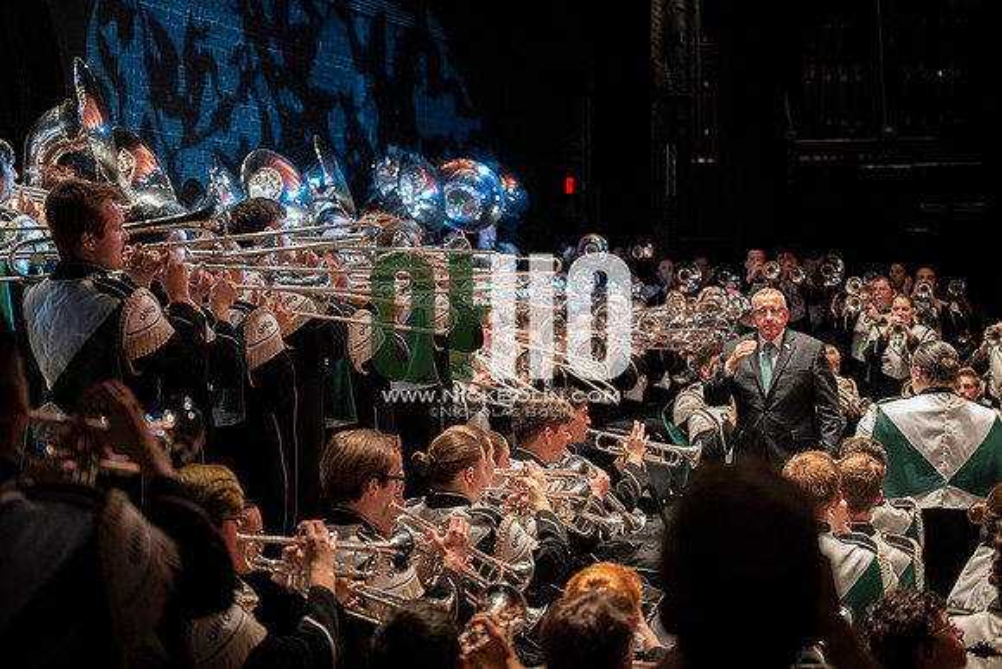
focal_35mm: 70
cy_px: 334
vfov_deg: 19.5
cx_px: 501
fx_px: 1949
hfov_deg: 28.8
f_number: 2.8
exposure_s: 1/60
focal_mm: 70
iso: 1600
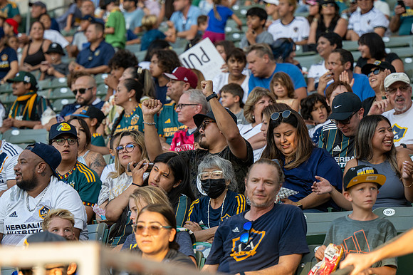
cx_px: 206
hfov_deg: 13.6
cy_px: 138
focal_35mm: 151
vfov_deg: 9.1
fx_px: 1731
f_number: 2.8
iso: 500
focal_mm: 101
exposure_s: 1/1000
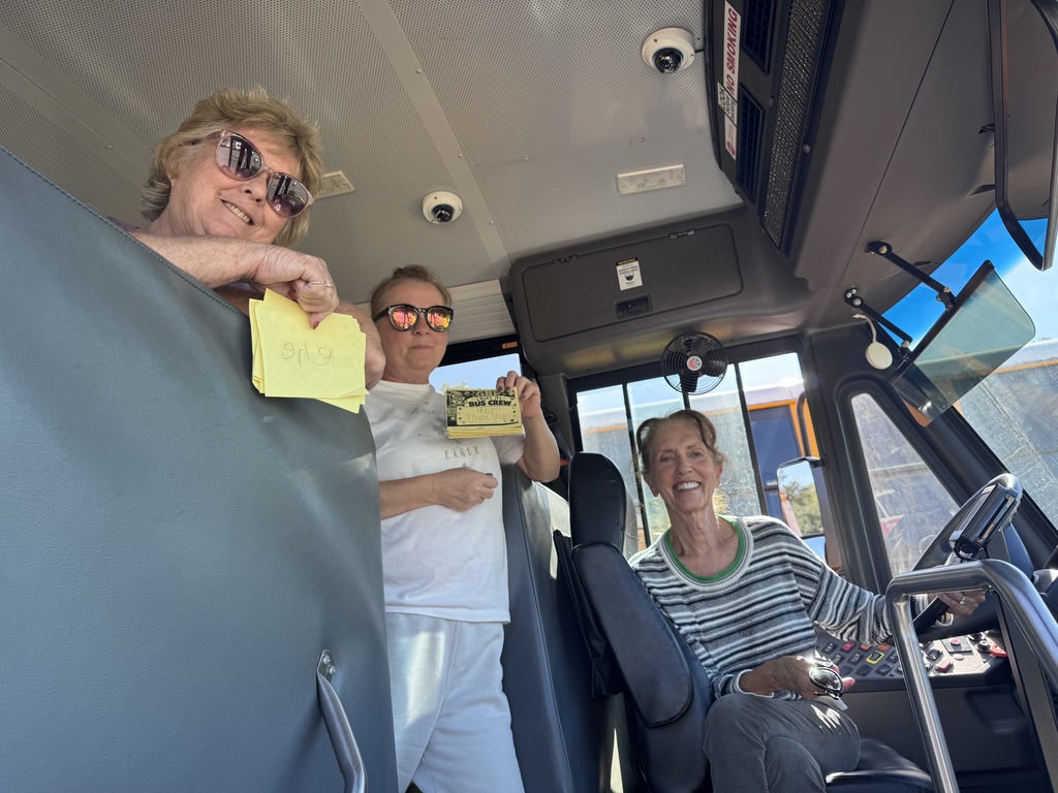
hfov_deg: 71.6
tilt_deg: +15.8
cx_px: 529
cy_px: 396
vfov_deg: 56.8
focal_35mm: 24
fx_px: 734
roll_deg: +5.9
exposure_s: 1/294
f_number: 1.78
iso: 80
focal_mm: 6.76
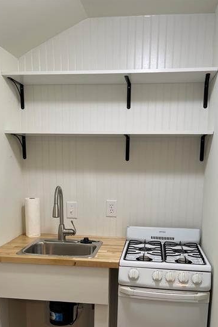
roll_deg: -0.4
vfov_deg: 49.5
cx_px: 108
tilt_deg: -11.3
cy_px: 227
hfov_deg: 35.0
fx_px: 346
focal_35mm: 38
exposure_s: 1/60
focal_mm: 5.1
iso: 64
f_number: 1.6
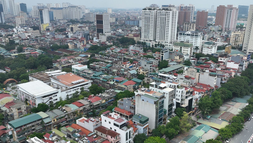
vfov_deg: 34.5
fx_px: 228
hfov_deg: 58.0
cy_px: 89
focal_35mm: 34
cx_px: 126
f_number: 8
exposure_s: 1/240
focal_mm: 12.29
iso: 100
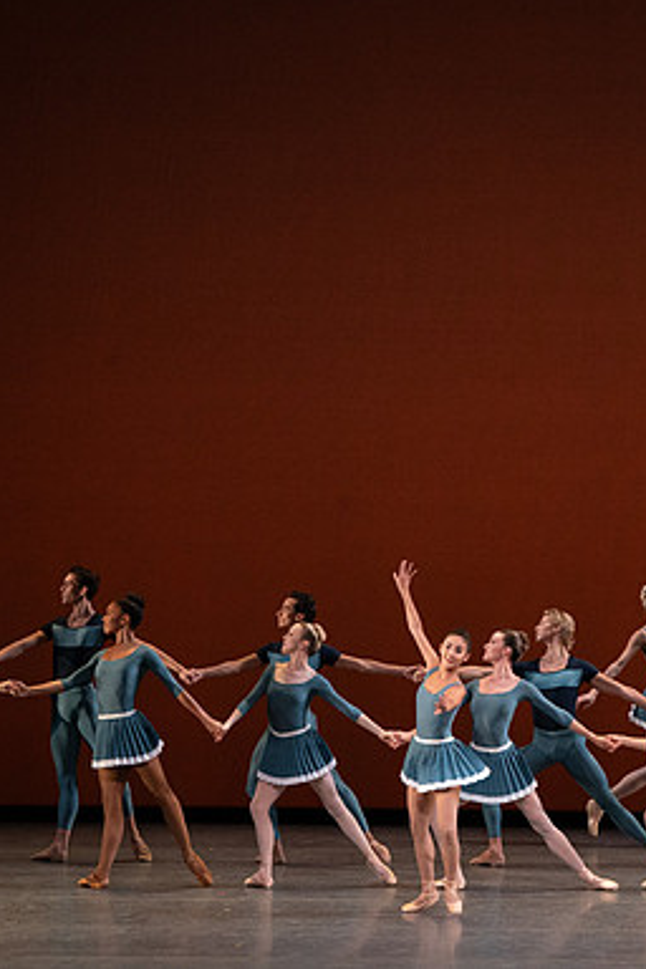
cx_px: 500
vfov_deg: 8.1
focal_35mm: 254
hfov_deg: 5.4
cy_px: 483
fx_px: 6836
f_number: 9
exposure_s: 1/400
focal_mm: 168
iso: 5000
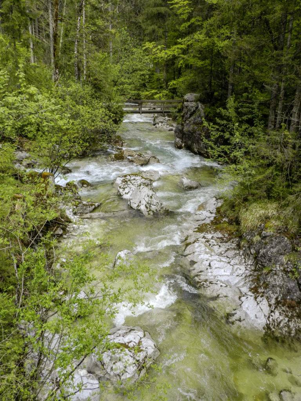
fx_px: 371
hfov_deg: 44.2
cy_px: 200
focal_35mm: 32
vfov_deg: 56.8
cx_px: 150
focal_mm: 5.6
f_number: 3.7
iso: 160
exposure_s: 1/400
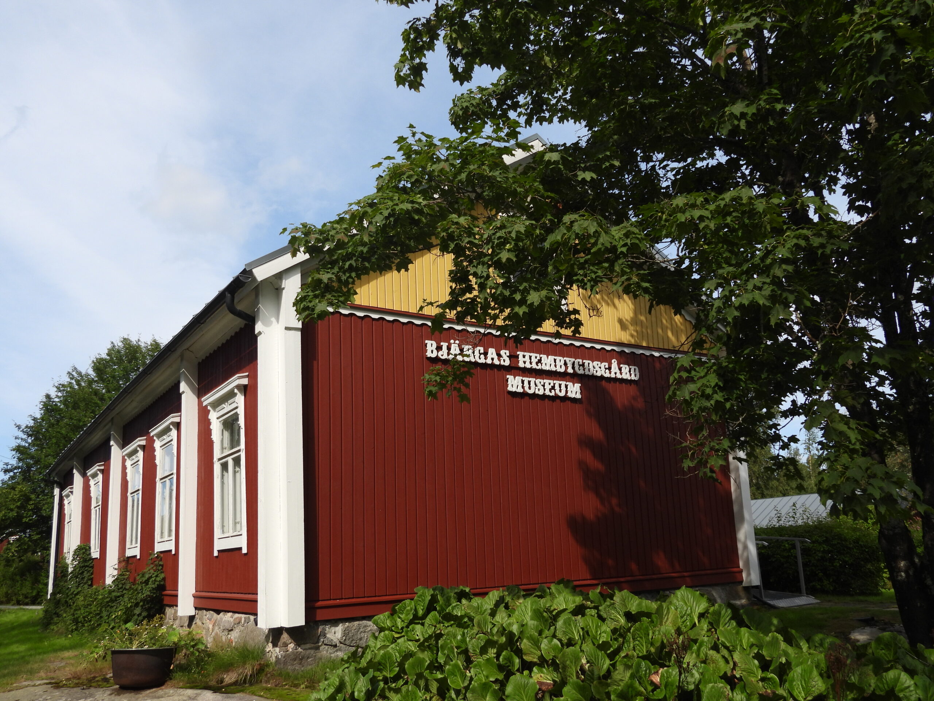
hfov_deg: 60.0
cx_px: 467
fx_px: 809
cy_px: 350
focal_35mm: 30
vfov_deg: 46.8
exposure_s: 1/1250
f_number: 3.2
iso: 100
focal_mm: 5.4
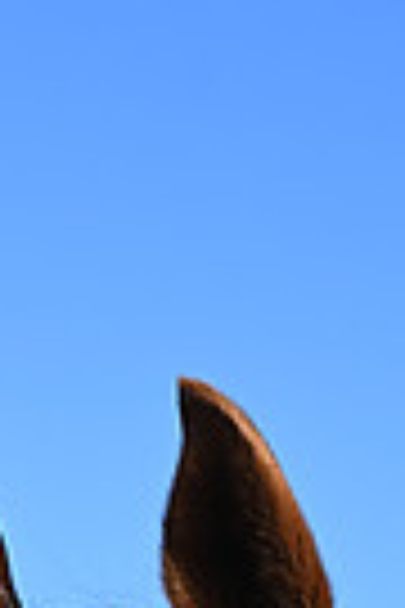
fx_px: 5079
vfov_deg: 6.7
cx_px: 106
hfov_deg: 4.6
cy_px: 1175
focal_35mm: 301
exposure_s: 1/1250
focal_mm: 70
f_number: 5.6
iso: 320
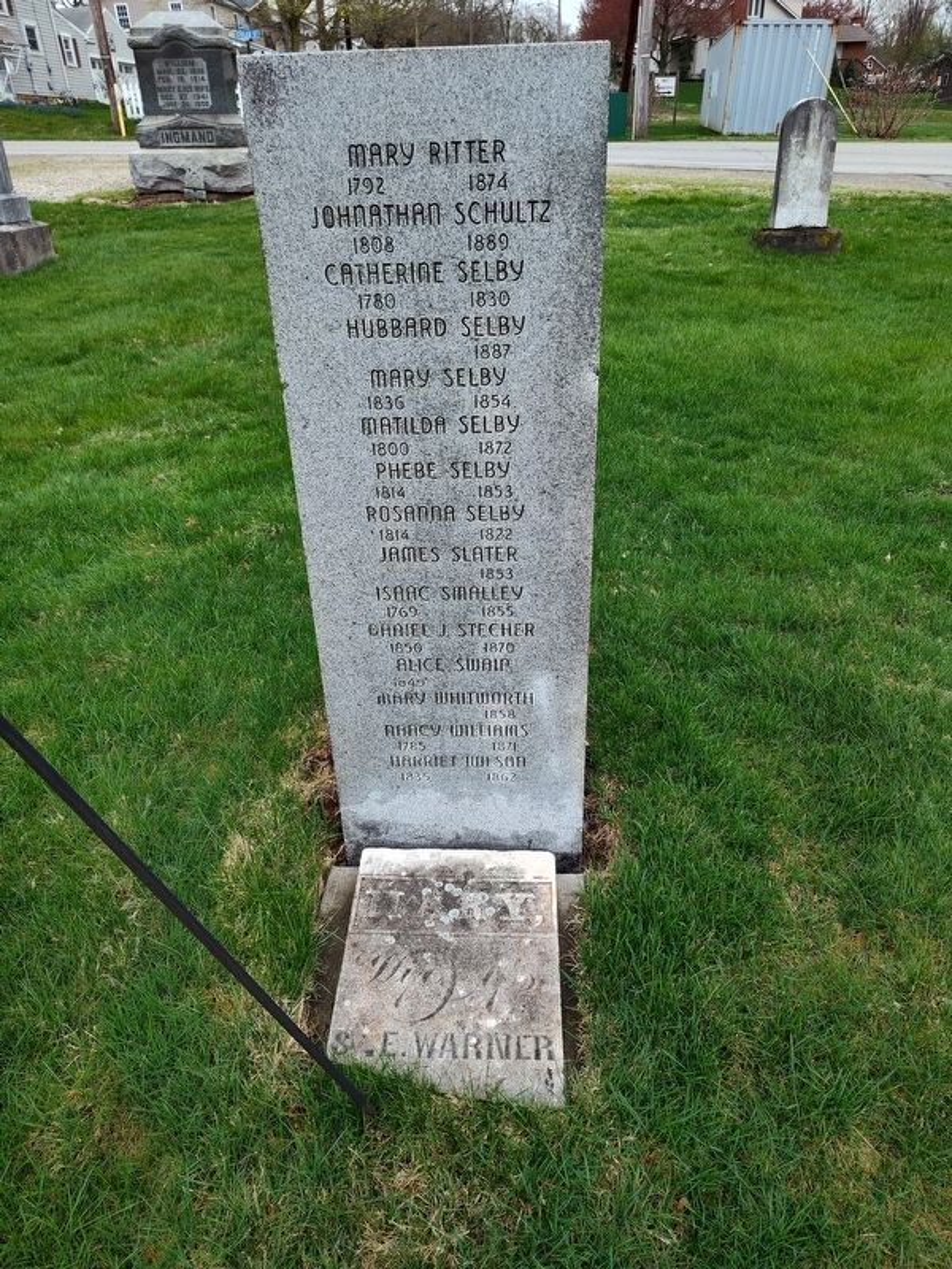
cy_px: 634
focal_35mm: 23
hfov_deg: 58.9
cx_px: 476
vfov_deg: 73.9
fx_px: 843
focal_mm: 5.56
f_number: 1.8
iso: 100
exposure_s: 1/224
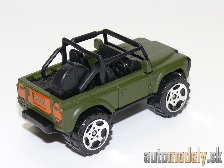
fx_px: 725
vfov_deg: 13.2
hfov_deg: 17.6
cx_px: 112
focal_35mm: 112
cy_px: 84
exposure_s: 1/30
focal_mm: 14.1
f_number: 4
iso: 100
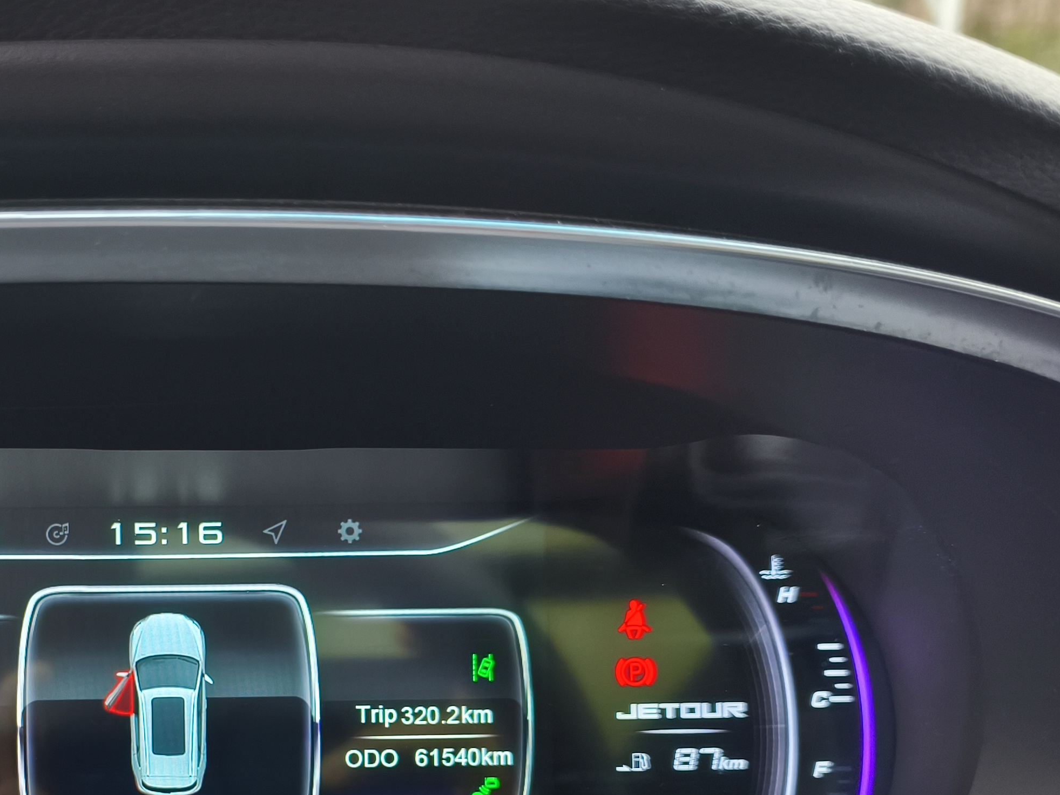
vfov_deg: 29.4
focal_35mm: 48
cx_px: 180
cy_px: 664
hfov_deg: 37.9
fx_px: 1470
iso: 400
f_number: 1.6
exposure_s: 1/50
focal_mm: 5.84
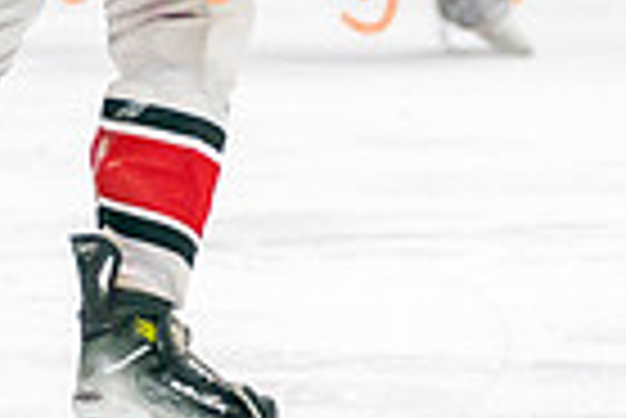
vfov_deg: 1.9
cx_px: 377
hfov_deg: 2.8
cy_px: -206
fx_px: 12655
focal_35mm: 727
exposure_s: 1/1250
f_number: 2.8
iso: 3200
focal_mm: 142
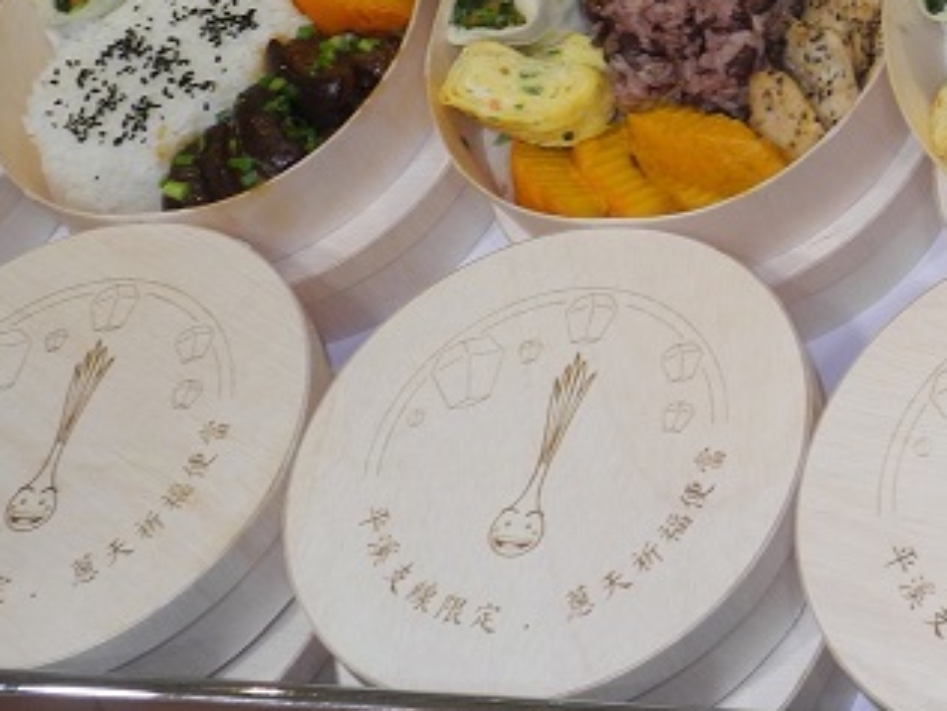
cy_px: 45
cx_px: 977
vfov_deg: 11.7
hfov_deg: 15.3
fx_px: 3448
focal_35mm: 126
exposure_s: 1/30
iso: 140
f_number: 3.5
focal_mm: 10.7
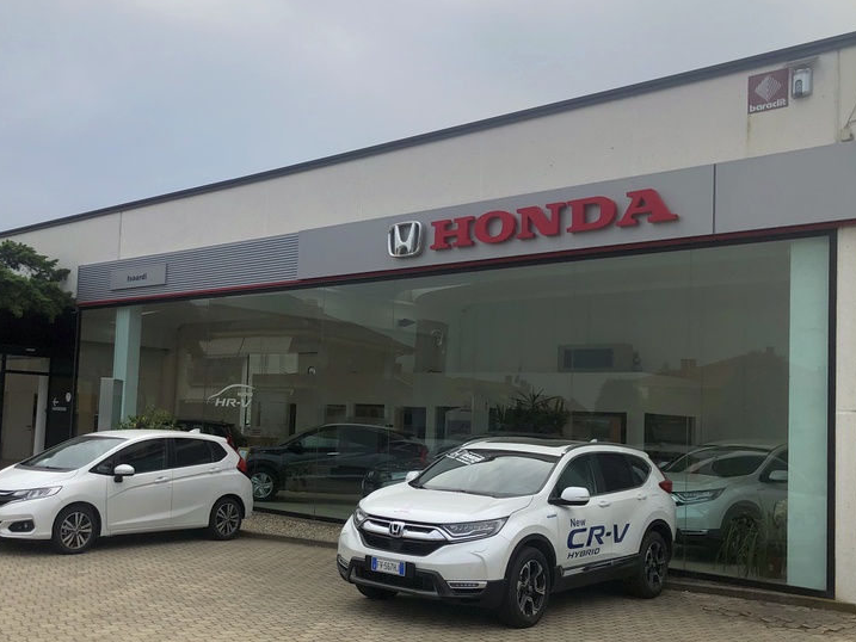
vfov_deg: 35.9
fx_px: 989
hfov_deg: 46.2
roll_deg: -2.4
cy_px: 366
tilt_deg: +3.4
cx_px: 298
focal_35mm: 40
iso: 20
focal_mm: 4
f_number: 1.8
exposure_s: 1/2288
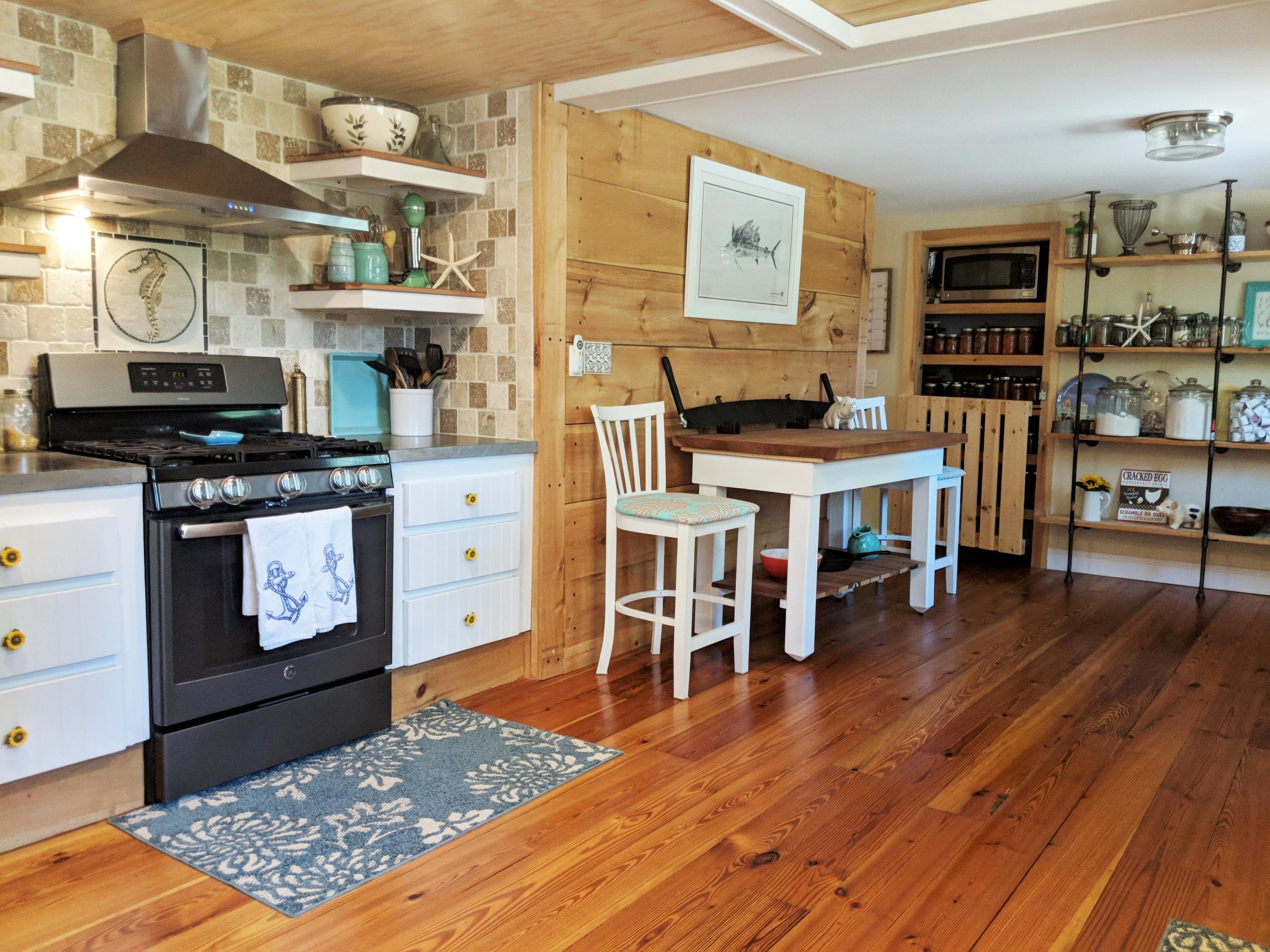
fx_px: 991
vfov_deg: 51.4
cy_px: 476
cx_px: 635
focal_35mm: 27
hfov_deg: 65.3
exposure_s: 1/120
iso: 256
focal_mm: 4.44
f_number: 1.8
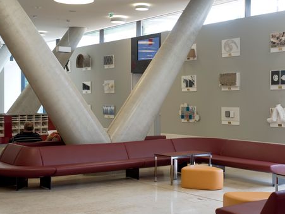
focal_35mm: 60
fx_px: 494
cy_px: 107
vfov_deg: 24.4
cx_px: 157
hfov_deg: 32.2
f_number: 5.6
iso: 200
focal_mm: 55
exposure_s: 1/40
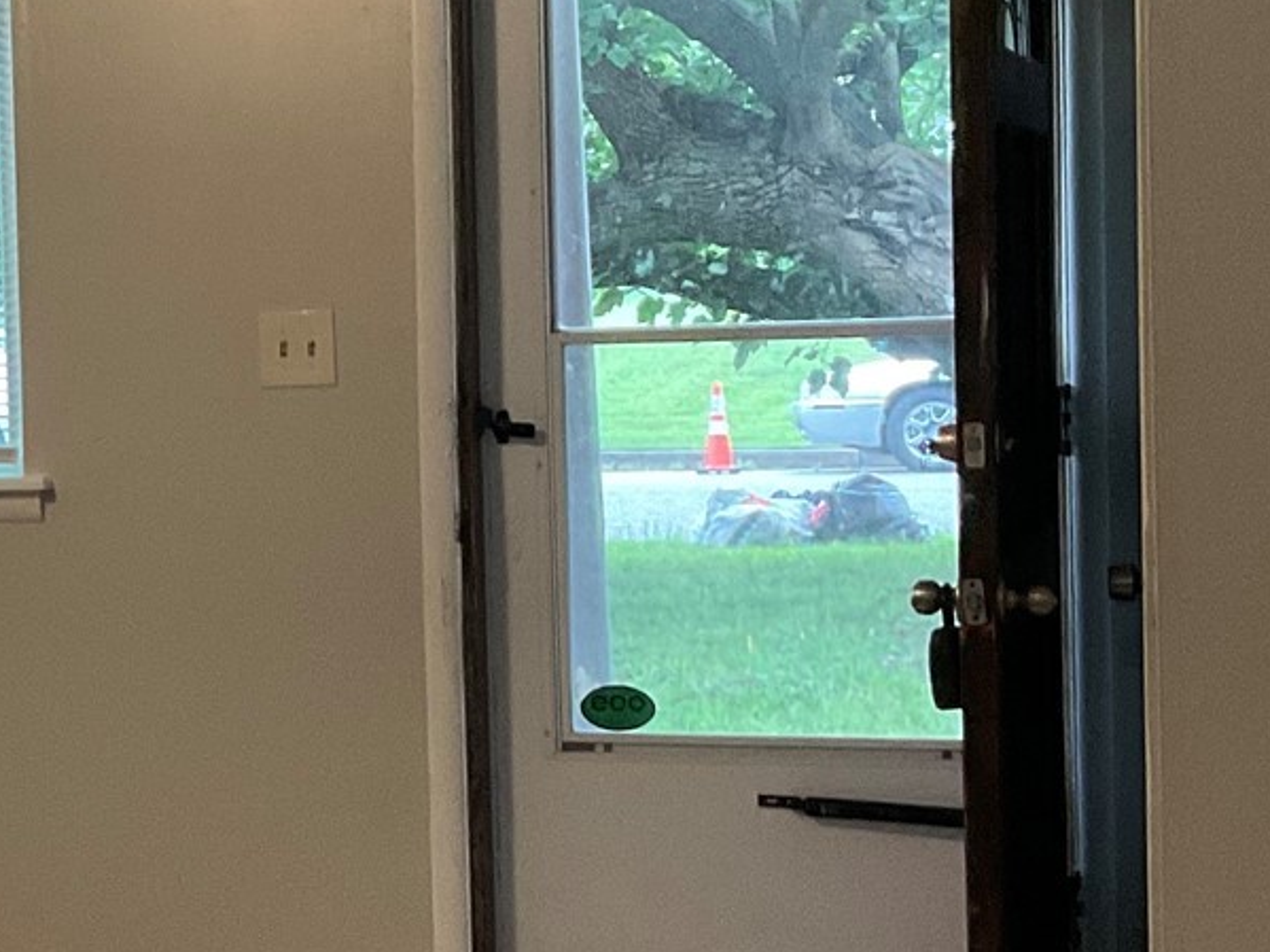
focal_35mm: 93
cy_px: 382
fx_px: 3411
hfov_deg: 20.3
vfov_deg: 15.9
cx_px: -64
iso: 125
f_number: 1.8
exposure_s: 1/60
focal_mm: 3
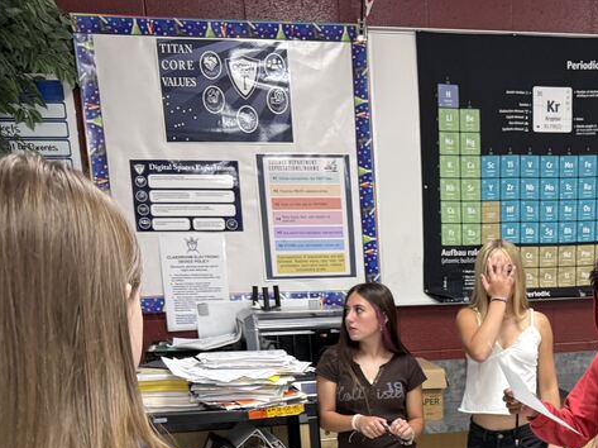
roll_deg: +1.2
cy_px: 464
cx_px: 482
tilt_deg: -13.7
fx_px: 898
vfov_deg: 26.3
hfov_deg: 35.6
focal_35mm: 52
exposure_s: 1/60
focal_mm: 6.76
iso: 200
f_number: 1.78
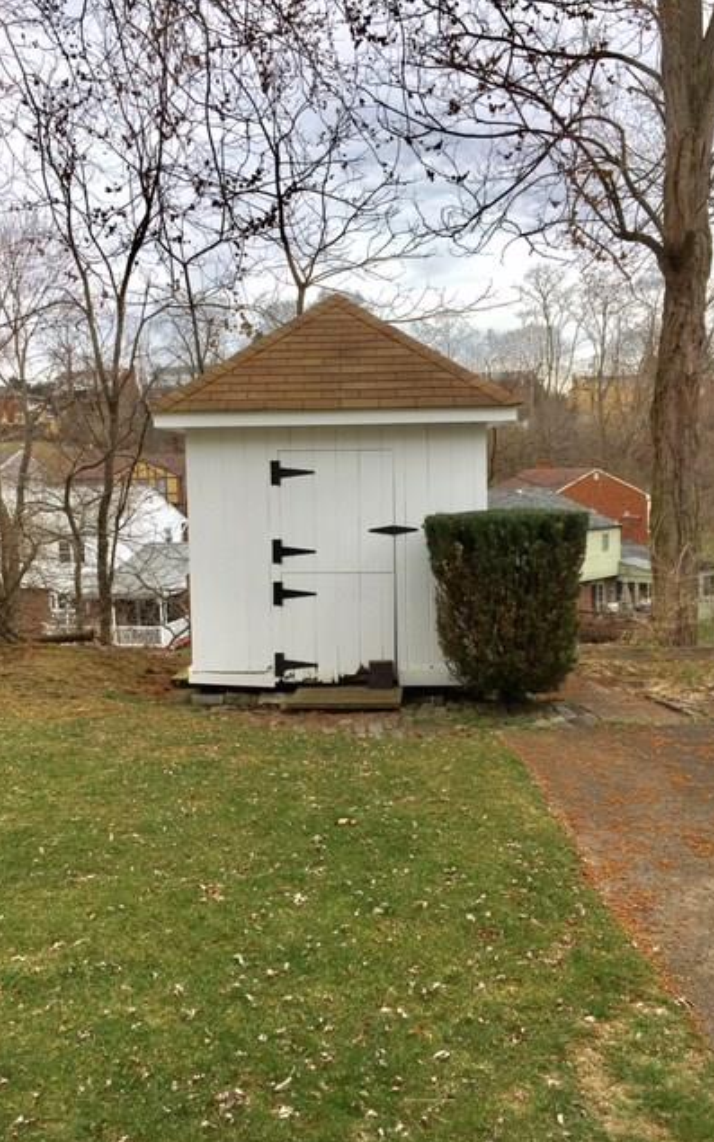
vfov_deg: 61.2
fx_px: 965
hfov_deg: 40.6
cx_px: 335
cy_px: 574
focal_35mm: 31
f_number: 2.2
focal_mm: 4.15
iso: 25
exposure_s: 1/769
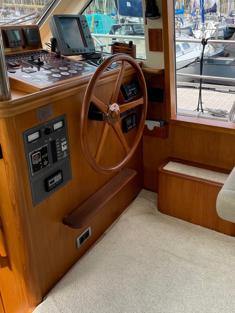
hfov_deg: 41.5
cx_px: 144
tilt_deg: -18.7
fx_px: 308
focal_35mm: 34
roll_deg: -0.3
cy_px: 120
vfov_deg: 53.4
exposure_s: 1/690
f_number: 1.6
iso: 32
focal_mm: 4.2
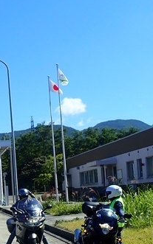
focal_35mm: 64
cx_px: -119
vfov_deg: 31.3
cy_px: 189
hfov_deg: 16.9
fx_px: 427
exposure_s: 1/160
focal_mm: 4.5
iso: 100
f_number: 8
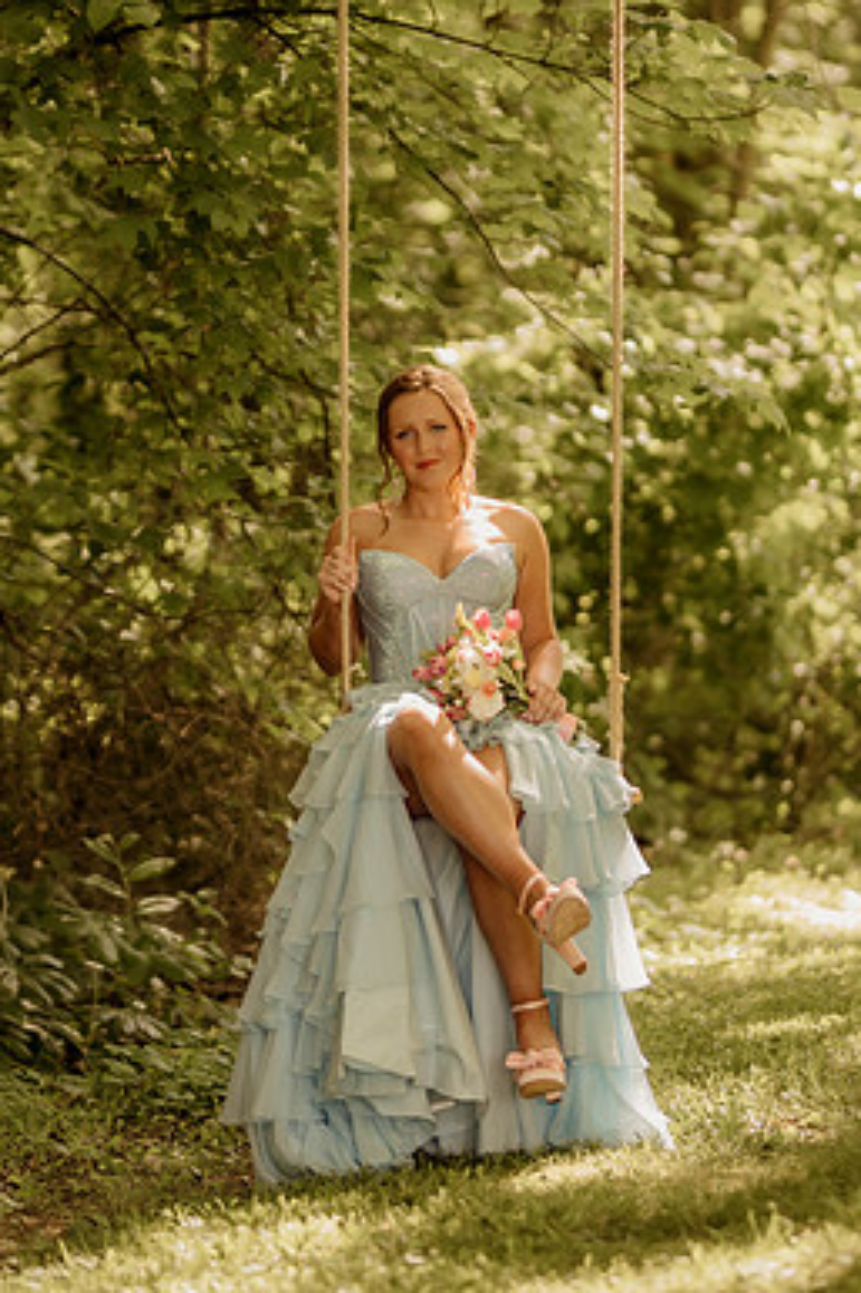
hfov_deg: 9.3
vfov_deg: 13.9
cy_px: 553
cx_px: 365
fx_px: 5314
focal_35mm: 148
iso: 400
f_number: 1.4
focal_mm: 85
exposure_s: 1/1250
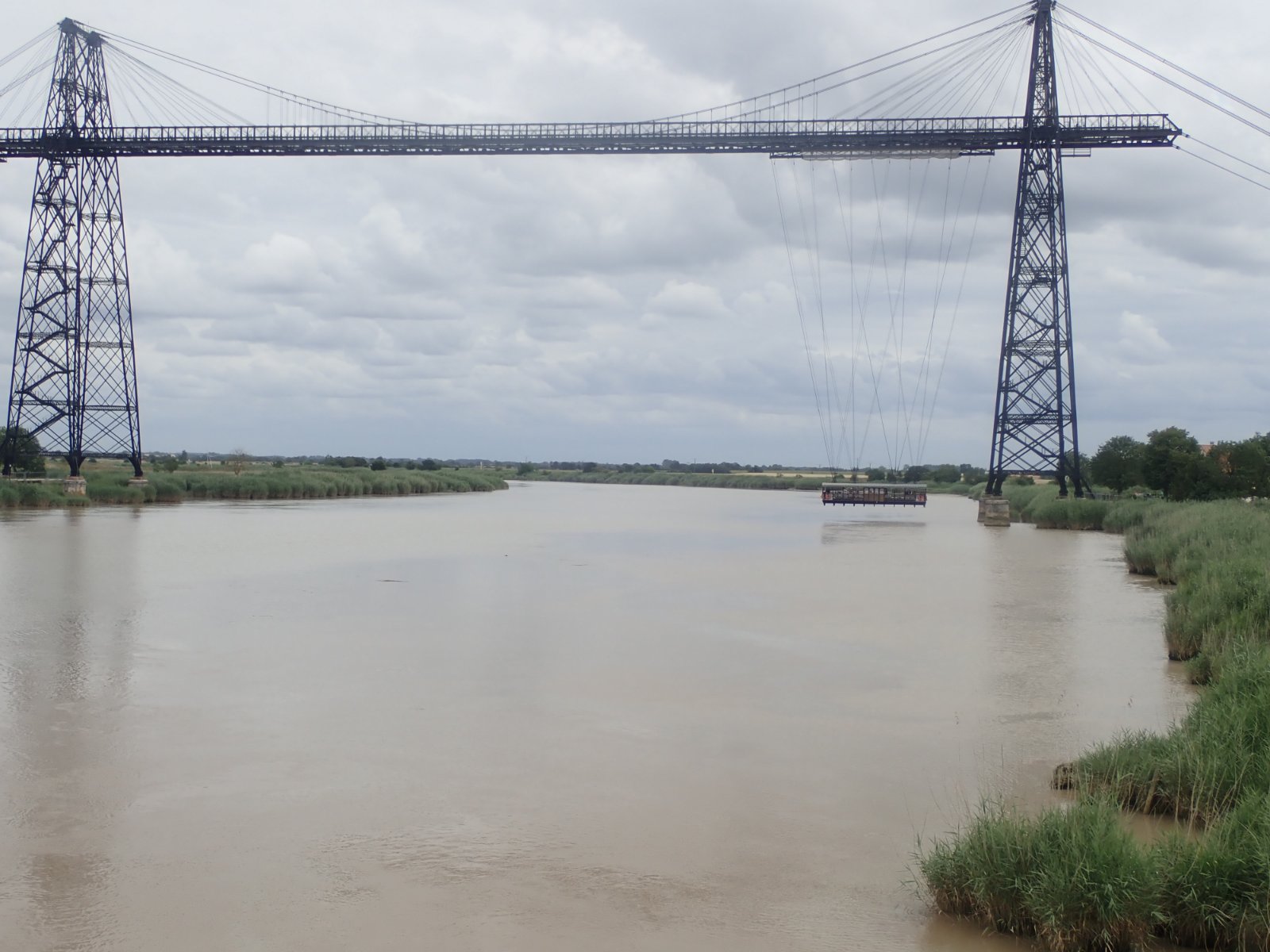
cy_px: 476
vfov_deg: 31.5
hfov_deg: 41.2
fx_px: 1688
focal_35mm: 46
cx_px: 635
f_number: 4.5
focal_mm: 8.41
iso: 100
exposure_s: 1/800
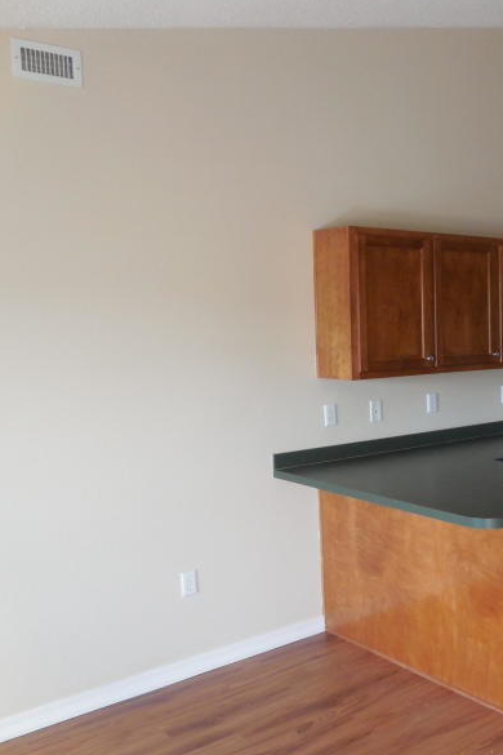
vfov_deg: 51.9
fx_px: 775
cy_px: 381
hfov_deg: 32.7
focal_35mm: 37
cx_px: 513
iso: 280
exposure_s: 1/30
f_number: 3.5
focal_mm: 4.6
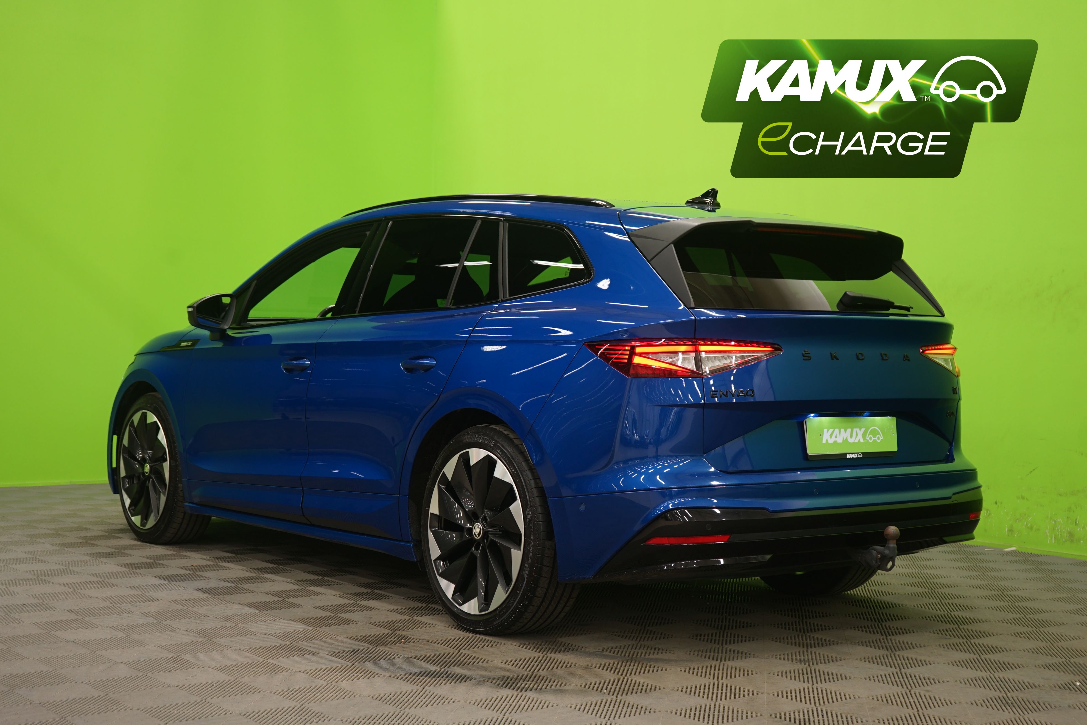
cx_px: 544
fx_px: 1510
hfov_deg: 39.6
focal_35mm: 50
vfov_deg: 27.0
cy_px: 362
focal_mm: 50
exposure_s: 1/6
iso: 400
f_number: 5
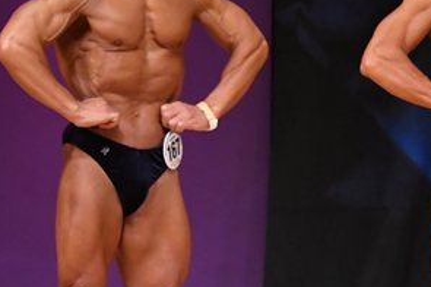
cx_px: -21
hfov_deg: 2.6
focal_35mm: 788
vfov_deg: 1.7
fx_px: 9424
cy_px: 180
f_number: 5.6
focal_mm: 200
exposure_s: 1/400
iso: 5000
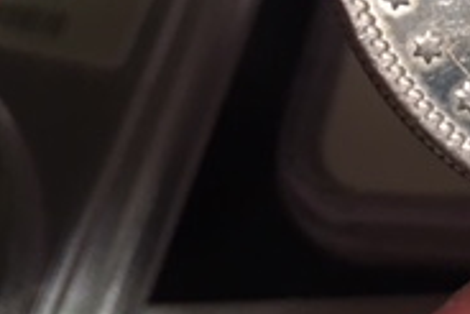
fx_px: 1372
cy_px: -197
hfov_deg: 19.0
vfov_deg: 12.3
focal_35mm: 105
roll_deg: +13.5
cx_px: 444
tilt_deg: -39.1
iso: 32
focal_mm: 4.15
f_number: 2.2
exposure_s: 1/30
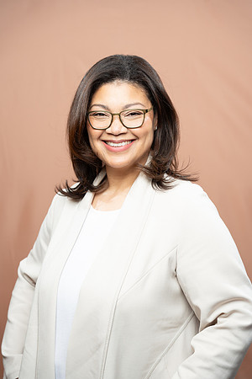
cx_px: 126
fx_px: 798
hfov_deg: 17.9
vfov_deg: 26.7
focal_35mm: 76
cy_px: 190
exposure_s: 1/160
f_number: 4
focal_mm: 76
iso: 320
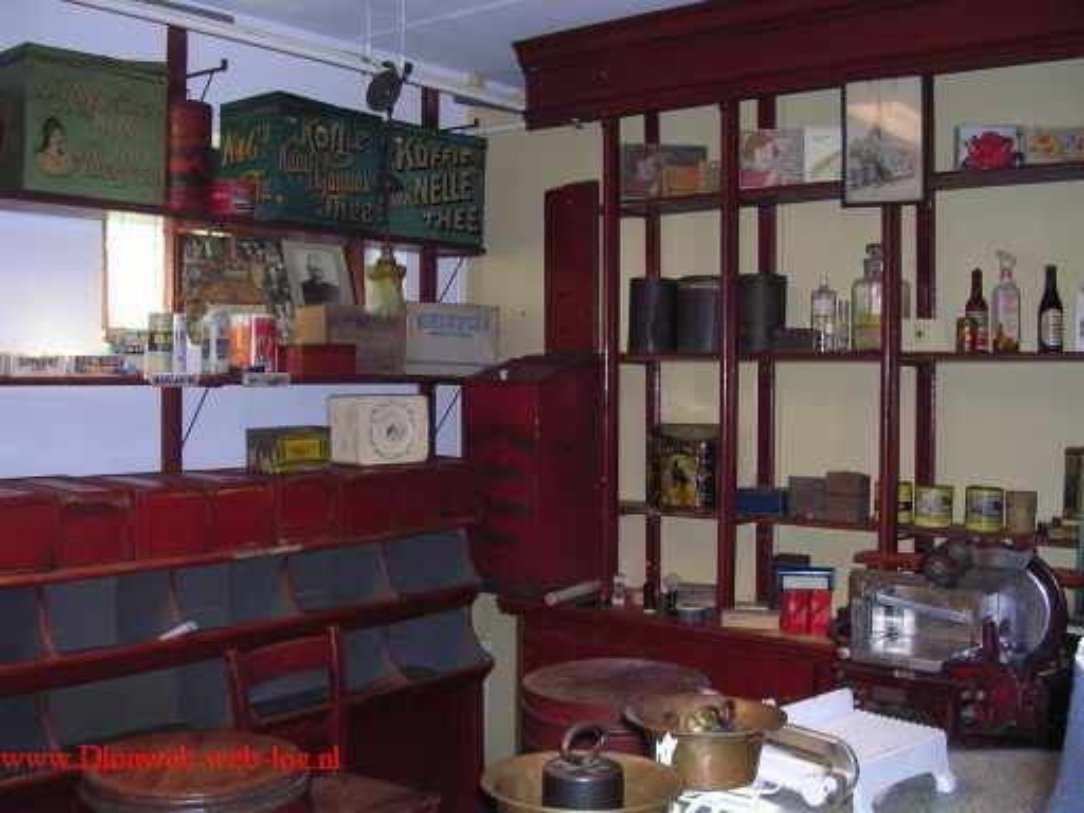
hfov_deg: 49.0
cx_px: 542
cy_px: 406
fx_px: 1190
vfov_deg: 37.7
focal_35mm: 38
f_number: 2.8
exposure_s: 1/60.1
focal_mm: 5.8
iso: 284
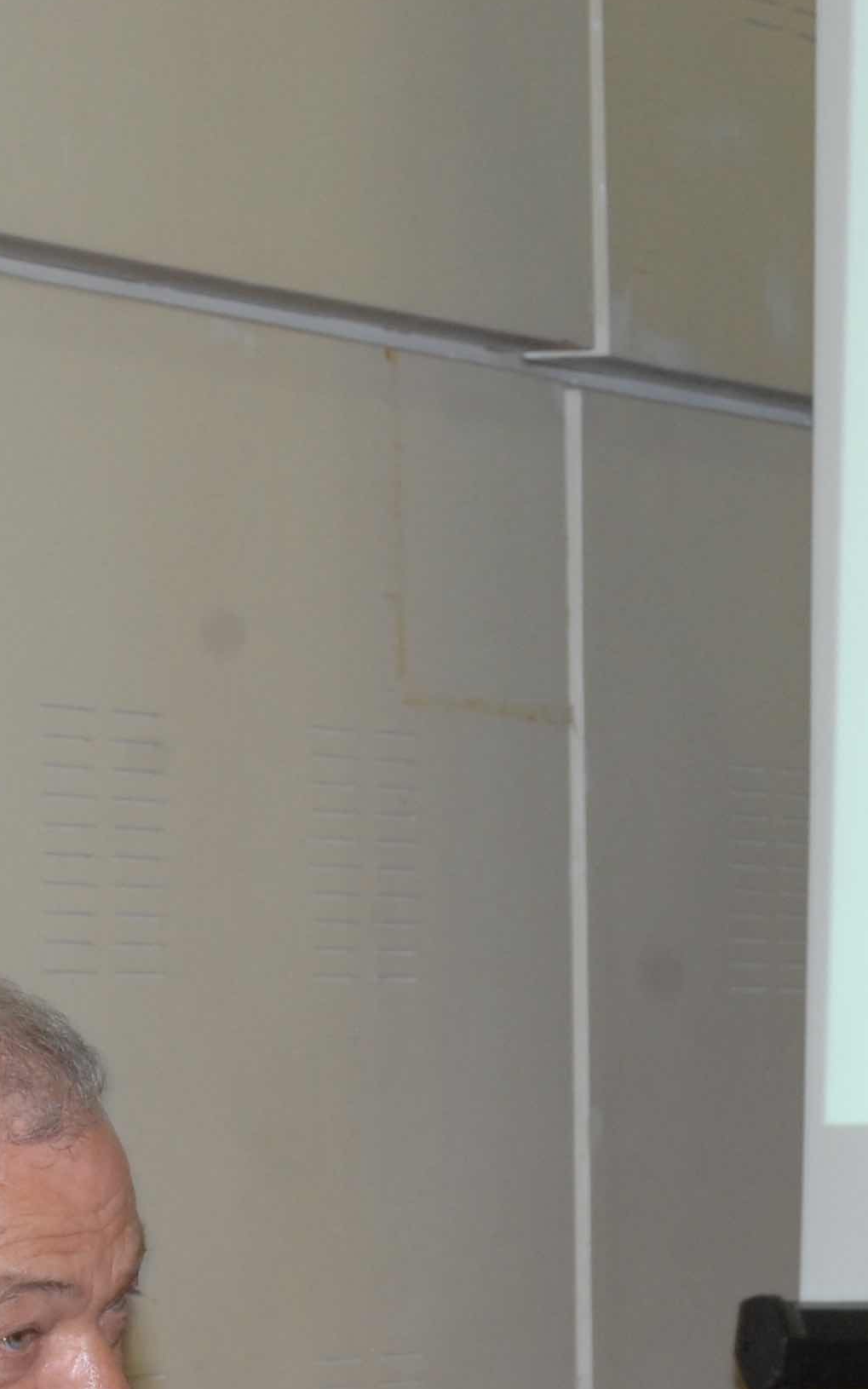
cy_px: 1121
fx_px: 8817
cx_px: 756
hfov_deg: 5.6
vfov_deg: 9.0
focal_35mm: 233
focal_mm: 58
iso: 500
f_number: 6.3
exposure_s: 1/30
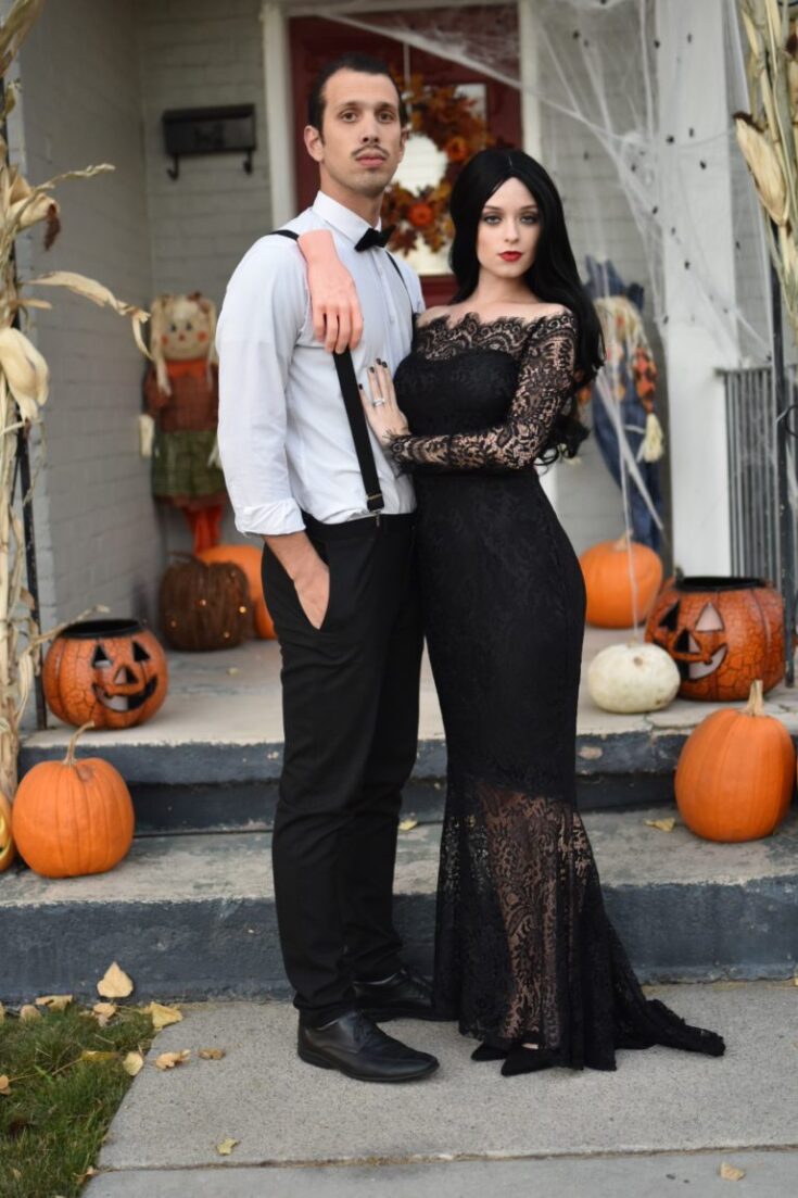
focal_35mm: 52
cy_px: 599
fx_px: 1746
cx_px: 399
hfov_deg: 25.7
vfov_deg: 37.9
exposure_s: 1/320
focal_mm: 35
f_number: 1.4
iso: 500
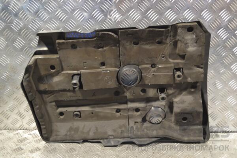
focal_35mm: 48
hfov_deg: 41.1
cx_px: 118
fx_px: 316
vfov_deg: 28.1
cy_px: 79
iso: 450
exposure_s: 1/30
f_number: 4.8
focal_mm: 32
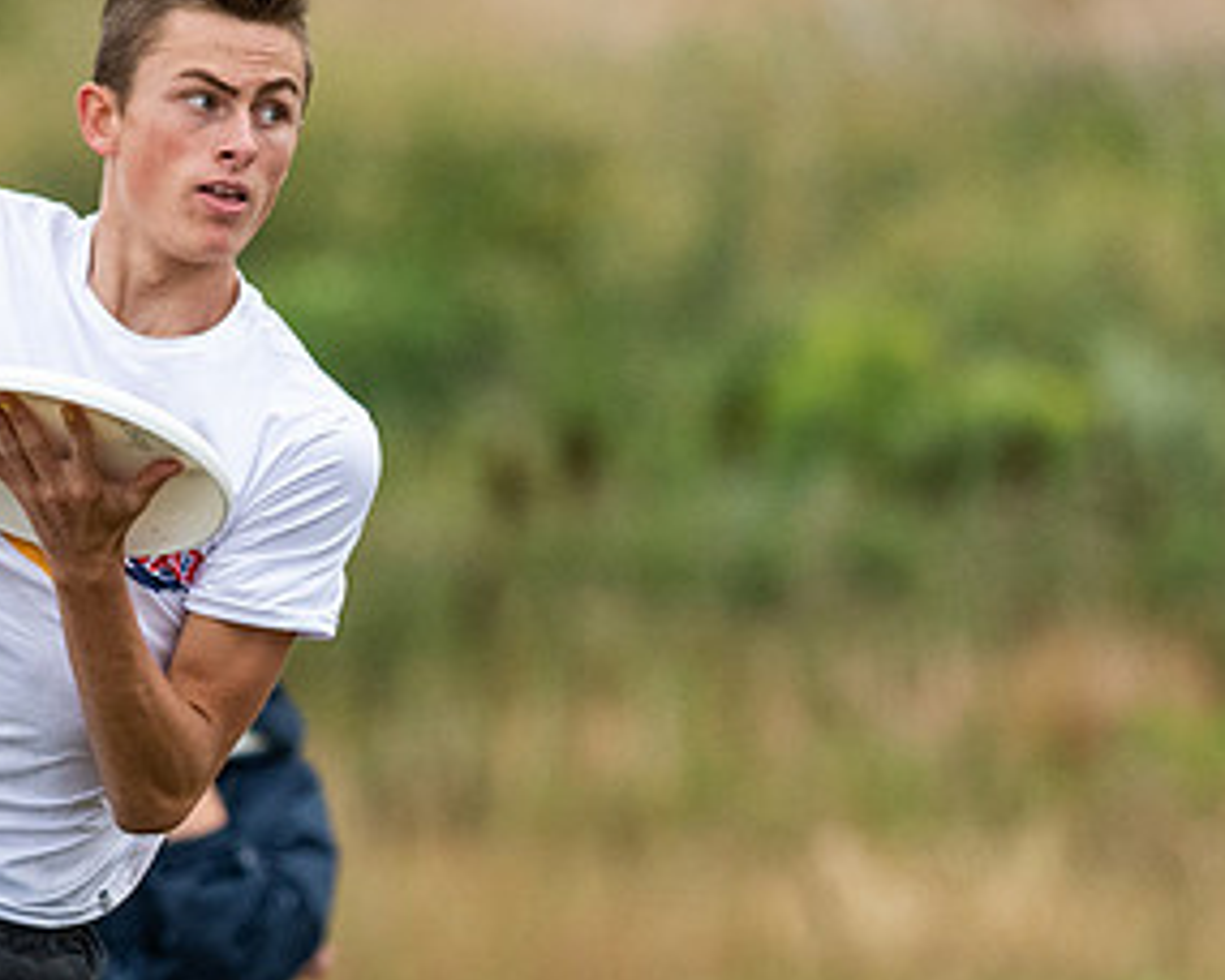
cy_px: 860
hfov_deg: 1.8
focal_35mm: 1096
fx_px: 39736
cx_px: 308
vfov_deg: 1.4
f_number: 5
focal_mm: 300
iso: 1600
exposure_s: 1/2000
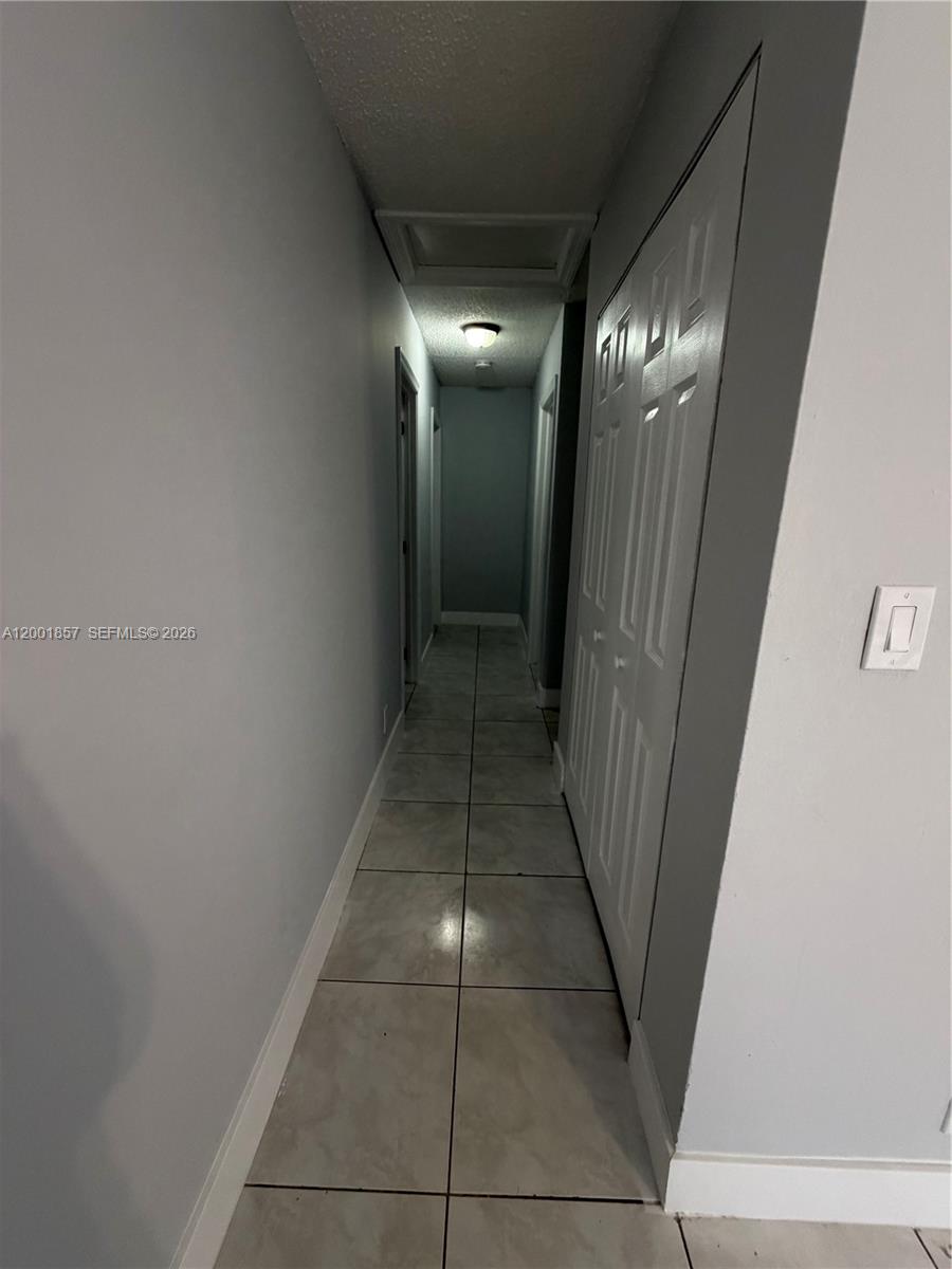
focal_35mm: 14
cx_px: 476
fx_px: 513
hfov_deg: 85.7
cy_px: 634
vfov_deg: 102.1
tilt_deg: -12.5
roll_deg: -1.8
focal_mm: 2.22
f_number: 2.2
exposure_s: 1/60
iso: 320
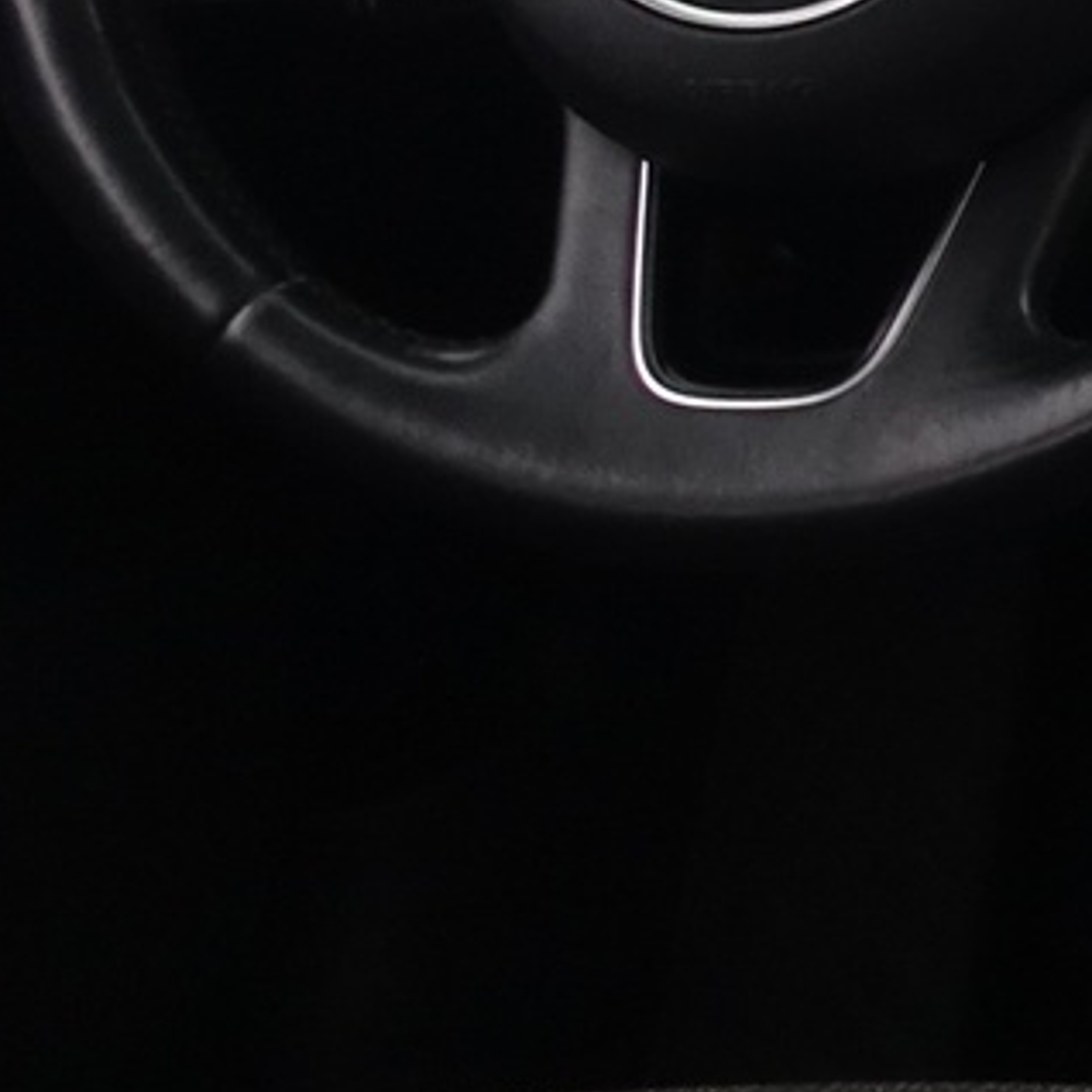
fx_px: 3712
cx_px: 2349
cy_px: -419
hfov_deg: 13.6
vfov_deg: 15.7
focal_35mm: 104
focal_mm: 8.8
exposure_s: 1/30
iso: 1000
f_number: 2.5
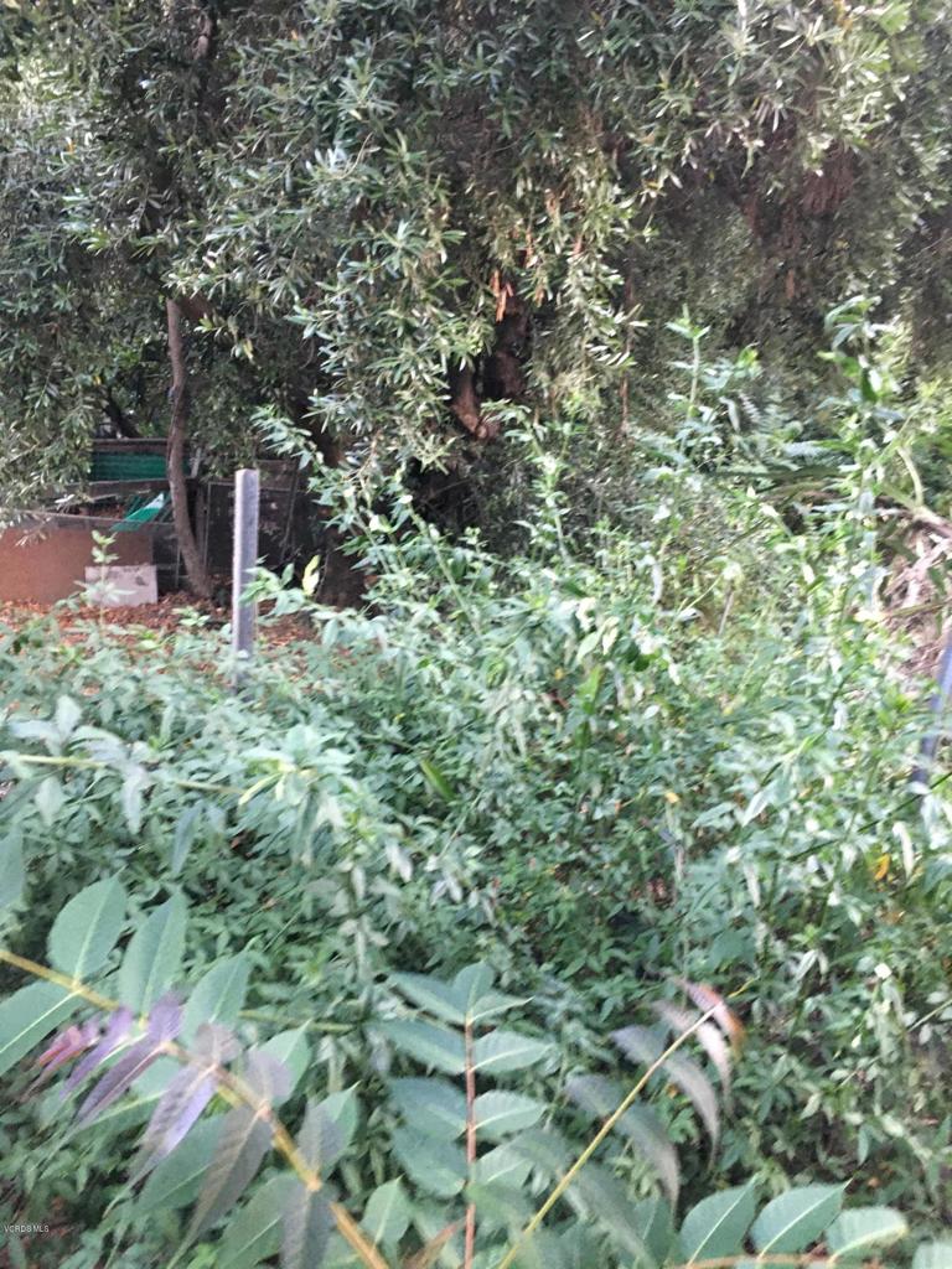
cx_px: 476
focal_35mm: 29
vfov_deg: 61.7
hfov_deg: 48.2
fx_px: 1063
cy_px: 634
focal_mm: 4.15
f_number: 2.2
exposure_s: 1/24
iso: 200
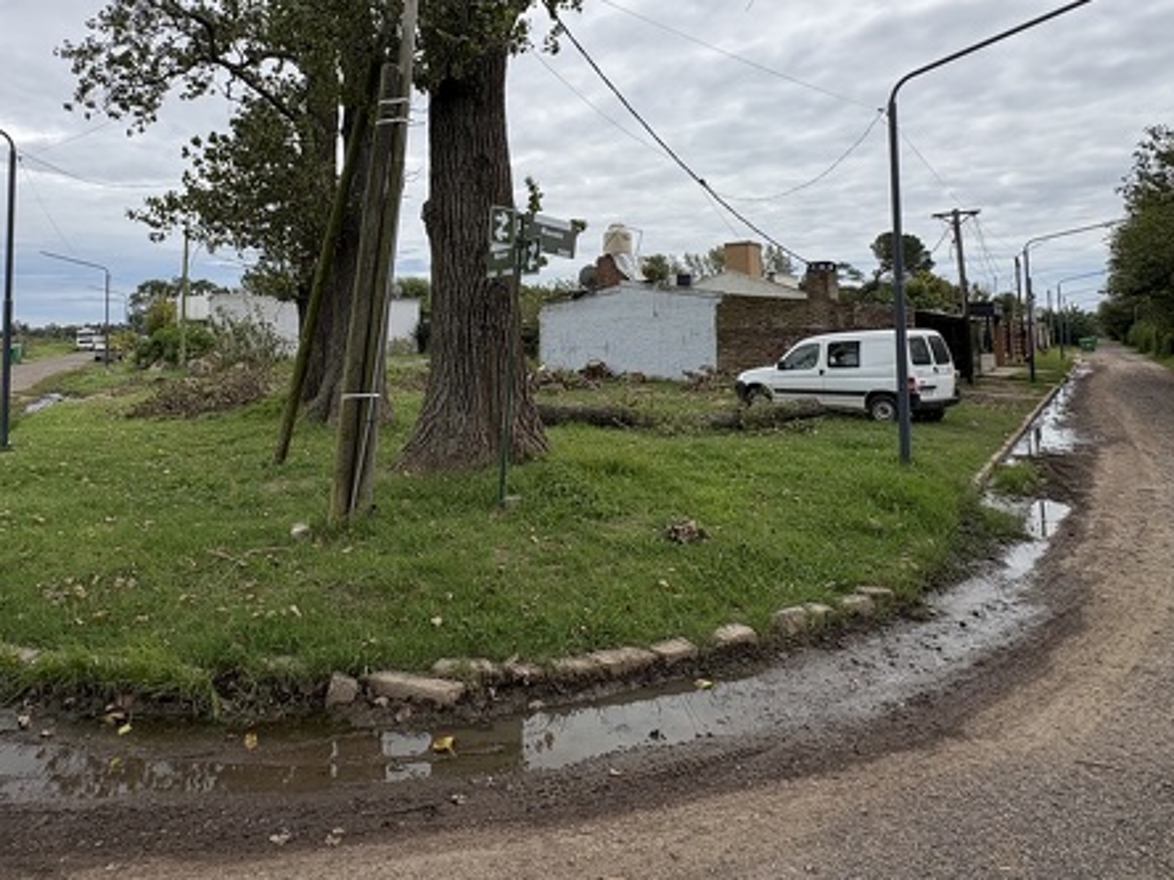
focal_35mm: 21
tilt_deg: +5.4
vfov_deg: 61.6
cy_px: 280
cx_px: 434
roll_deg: +0.3
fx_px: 712
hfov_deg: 77.4
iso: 50
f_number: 2.2
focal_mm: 2.22
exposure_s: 1/1637
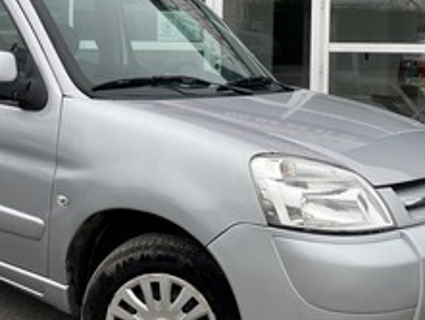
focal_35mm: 60
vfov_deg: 24.1
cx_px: 160
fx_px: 737
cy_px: 72
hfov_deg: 32.0
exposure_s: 1/475
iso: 32
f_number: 1.8
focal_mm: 4.25
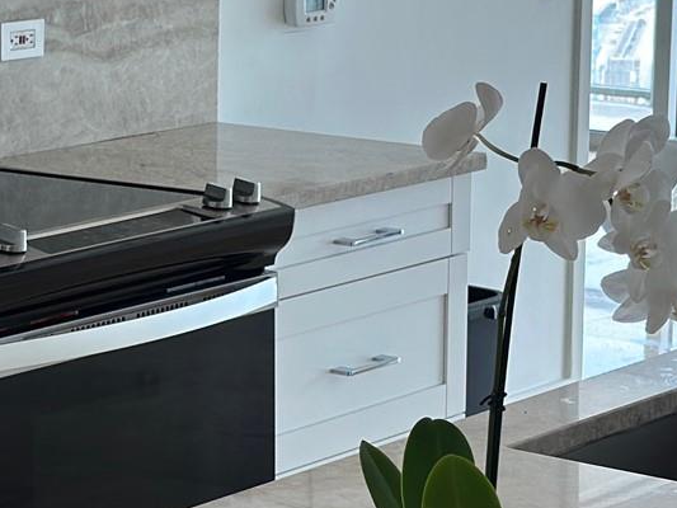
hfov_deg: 13.6
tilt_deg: -9.8
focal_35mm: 144
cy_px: 182
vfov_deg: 10.3
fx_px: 2817
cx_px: 41
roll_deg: -0.4
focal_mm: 6.86
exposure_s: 1/159
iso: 64
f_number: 1.78
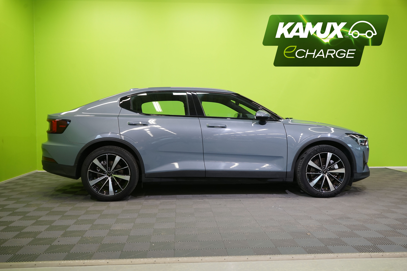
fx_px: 373
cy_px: 136
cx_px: 204
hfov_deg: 57.2
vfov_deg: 40.0
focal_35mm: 33
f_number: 6.3
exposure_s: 1/30
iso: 640
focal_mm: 33
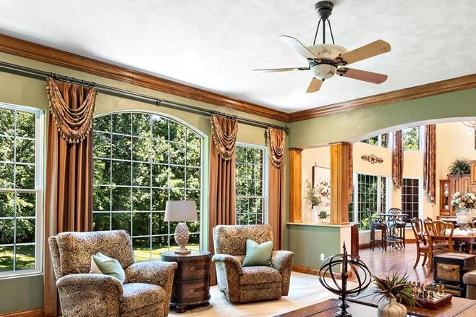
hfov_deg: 65.2
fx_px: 370
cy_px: 208
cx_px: 271
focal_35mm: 28
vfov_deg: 45.7
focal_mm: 9
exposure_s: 1
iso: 400
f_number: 9
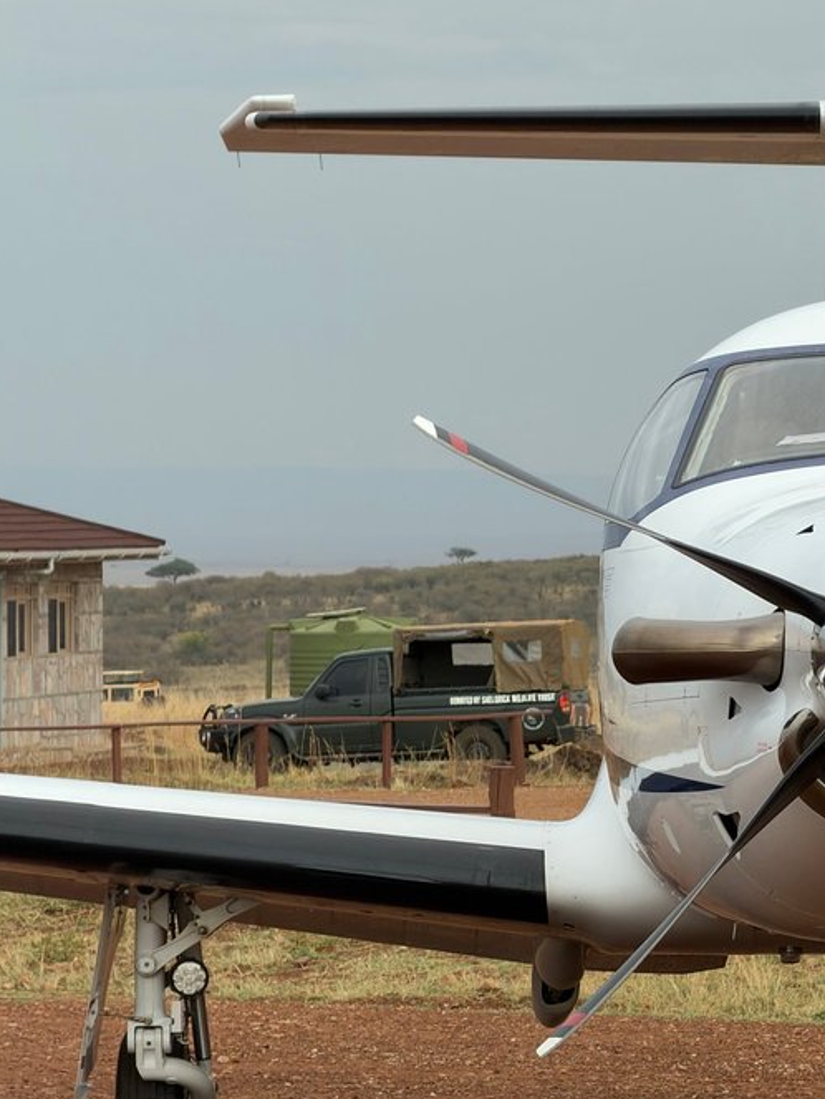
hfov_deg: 6.1
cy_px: 564
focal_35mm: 241
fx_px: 7651
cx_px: 906
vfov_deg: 8.2
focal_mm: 16.89
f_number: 2.8
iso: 50
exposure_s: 1/421
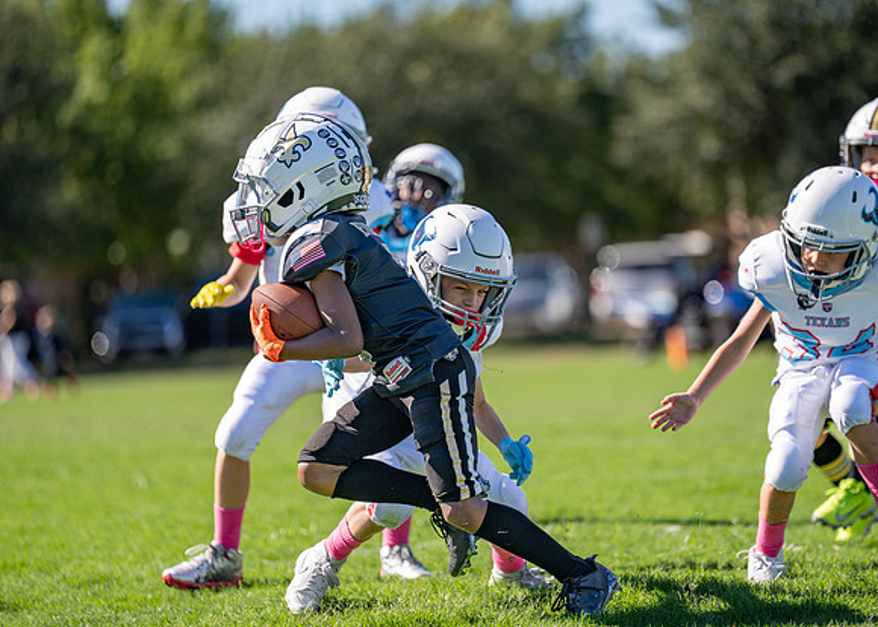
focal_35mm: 209
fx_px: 5207
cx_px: 485
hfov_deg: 9.6
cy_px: 287
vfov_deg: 6.9
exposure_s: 1/2000
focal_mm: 180
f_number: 2.8
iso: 100
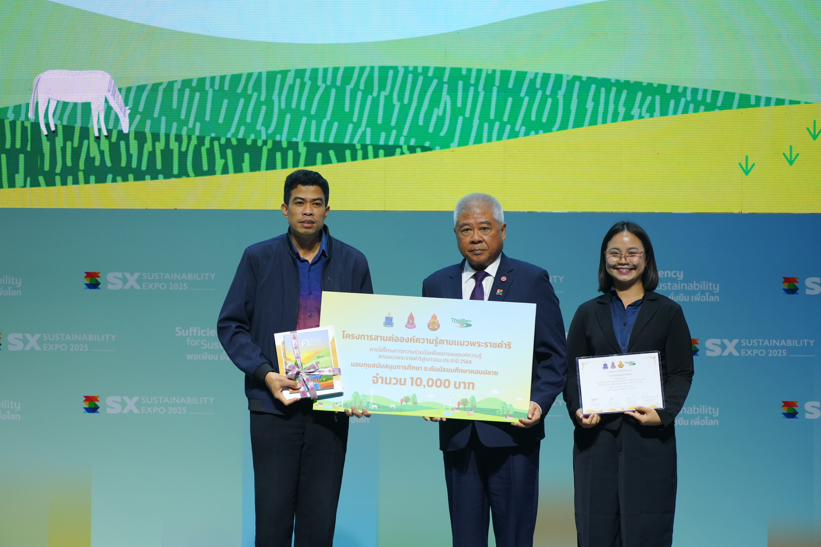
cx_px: 410
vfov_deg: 6.9
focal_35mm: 200
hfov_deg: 10.3
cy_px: 274
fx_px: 4561
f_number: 4
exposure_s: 1/500
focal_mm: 200
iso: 1600
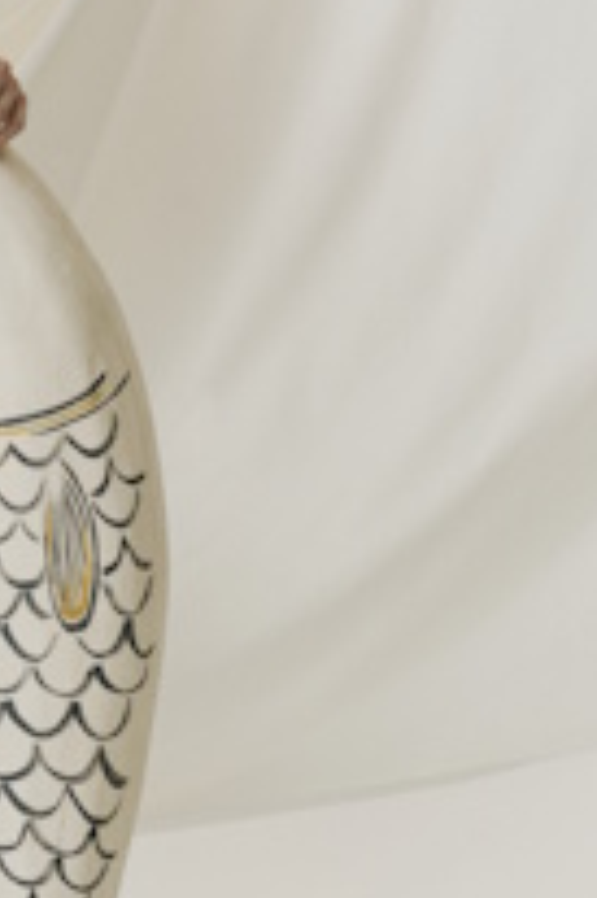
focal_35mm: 181
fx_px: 4510
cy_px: 410
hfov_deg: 7.5
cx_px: -253
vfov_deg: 11.4
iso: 250
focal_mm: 62
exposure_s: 1/200
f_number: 5.6
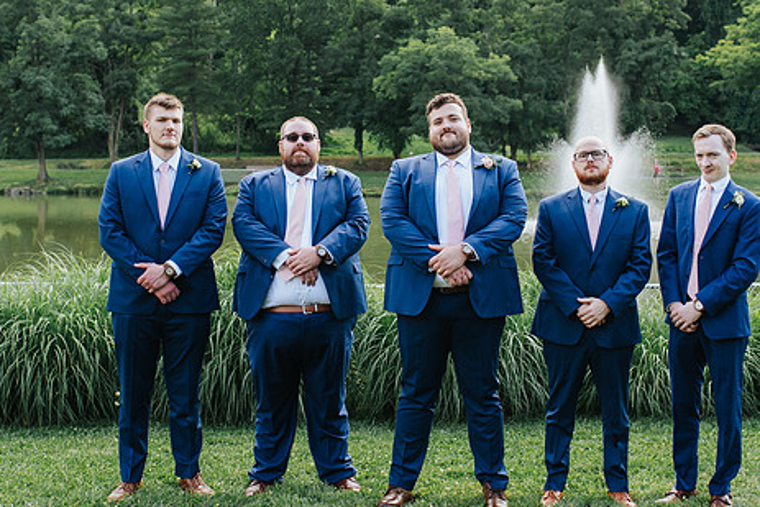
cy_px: 200
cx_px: 389
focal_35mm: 61
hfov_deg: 32.9
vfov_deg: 22.2
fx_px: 1288
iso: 250
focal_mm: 35
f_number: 3.2
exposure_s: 1/640
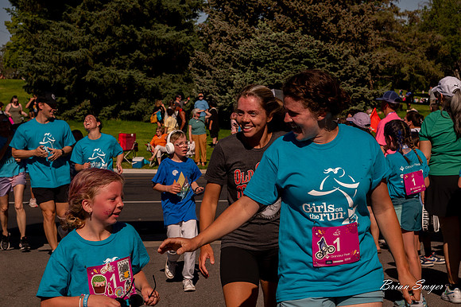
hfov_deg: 26.4
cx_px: 227
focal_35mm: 77
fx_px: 983
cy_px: 128
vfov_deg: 17.7
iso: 800
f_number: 11
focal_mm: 66
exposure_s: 1/2000
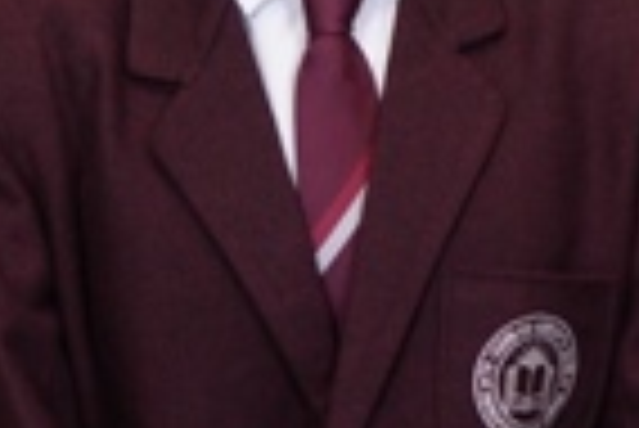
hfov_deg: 10.6
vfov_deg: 7.1
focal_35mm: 193
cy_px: -137
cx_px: 477
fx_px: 3429
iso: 320
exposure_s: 1/80
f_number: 4.5
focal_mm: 41
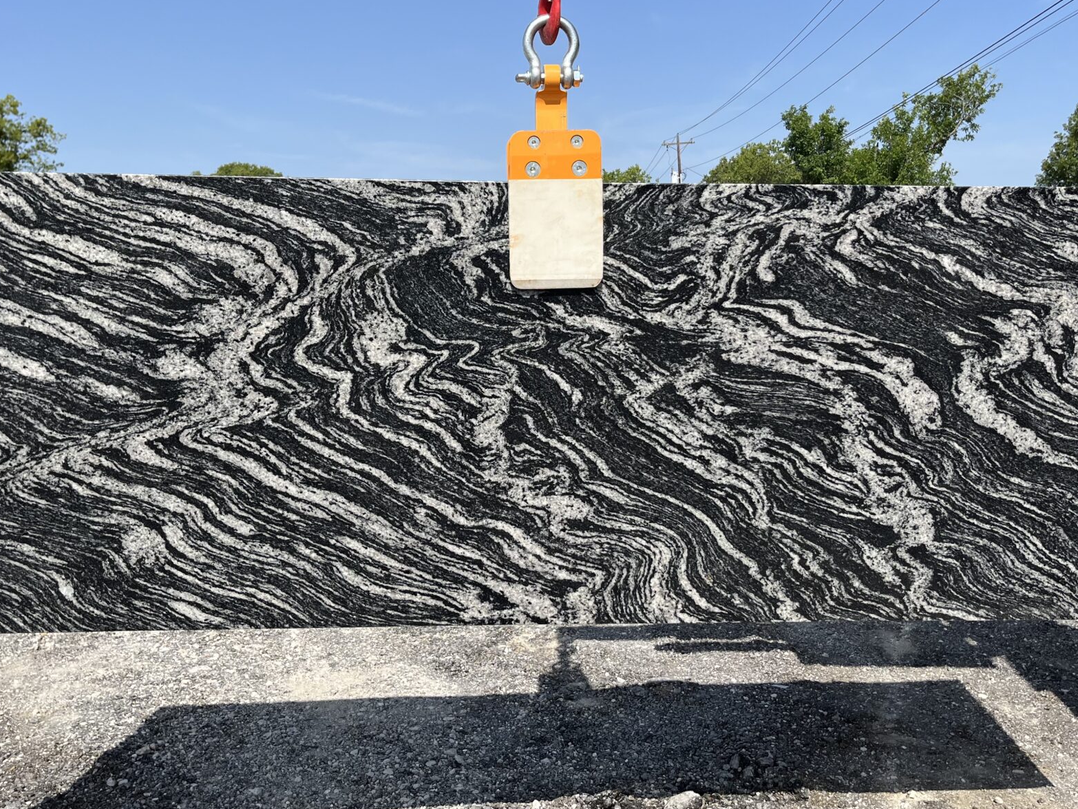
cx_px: 518
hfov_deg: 53.9
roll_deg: +0.7
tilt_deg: -4.4
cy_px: 360
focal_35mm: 34
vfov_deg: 41.7
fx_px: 1059
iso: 50
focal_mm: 5.1
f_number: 1.6
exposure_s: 1/3215
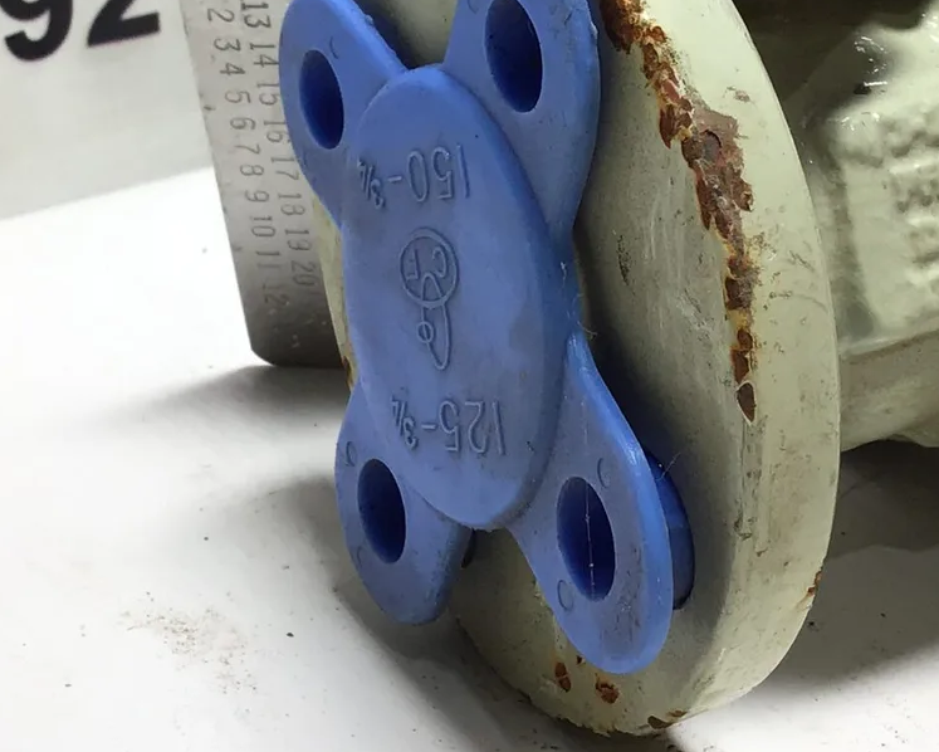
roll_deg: +1.0
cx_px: 686
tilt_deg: -16.9
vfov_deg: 18.5
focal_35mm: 81
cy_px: 11
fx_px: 2252
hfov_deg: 23.4
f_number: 2.4
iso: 25
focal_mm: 3.3
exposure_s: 1/109
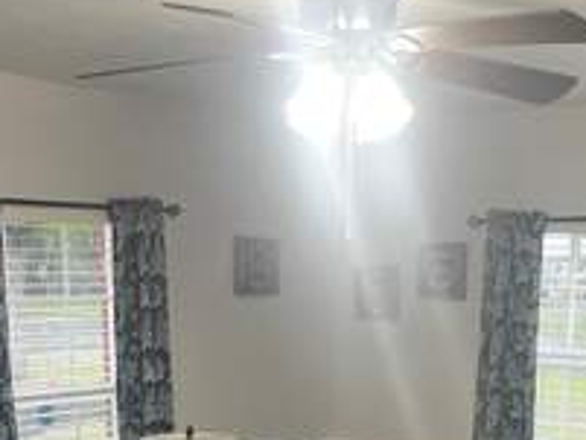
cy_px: 484
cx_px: 373
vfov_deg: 22.4
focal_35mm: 62
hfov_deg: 31.0
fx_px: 1050
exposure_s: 1/60
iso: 160
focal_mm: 5.1
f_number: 1.6
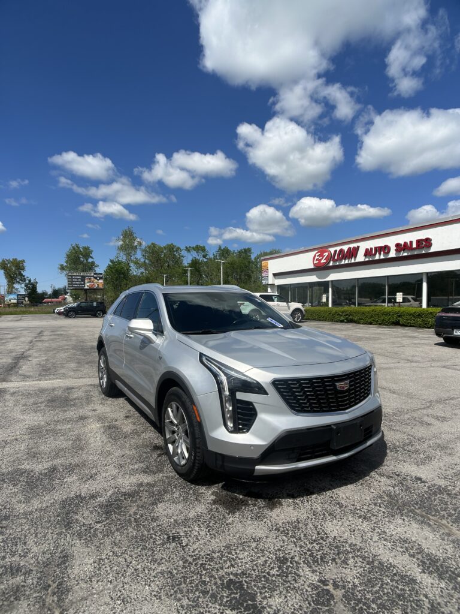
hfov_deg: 53.1
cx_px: 230
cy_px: 307
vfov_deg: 67.3
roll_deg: -1.2
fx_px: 461
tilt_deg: -0.1
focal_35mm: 26
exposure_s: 1/5882
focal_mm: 5.7
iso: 50
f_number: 1.5
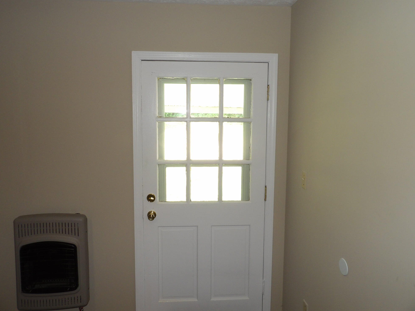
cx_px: 204
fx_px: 300
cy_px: 151
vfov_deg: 54.9
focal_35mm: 25
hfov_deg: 69.4
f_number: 3.2
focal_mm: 4.3
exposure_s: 1/33
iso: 156
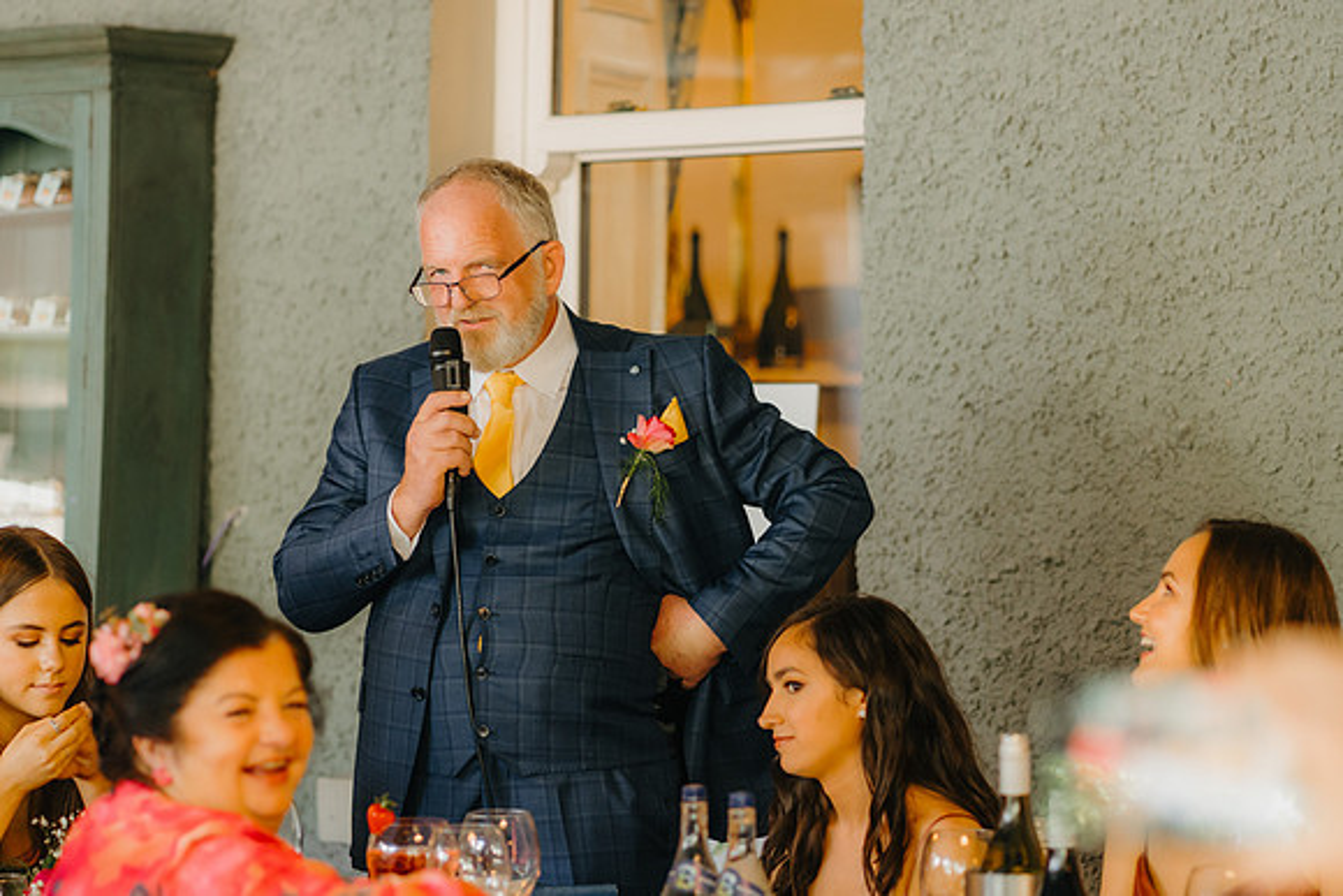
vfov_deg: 10.8
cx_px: 672
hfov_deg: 16.1
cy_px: 448
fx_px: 4739
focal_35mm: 127
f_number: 2
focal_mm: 85
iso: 1250
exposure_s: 1/200
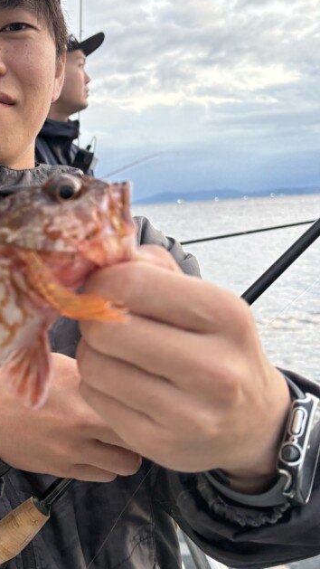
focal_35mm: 45
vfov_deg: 45.3
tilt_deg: -1.2
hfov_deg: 25.1
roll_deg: +2.5
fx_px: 679
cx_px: -6
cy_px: 241
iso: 125
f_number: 1.6
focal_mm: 5.96
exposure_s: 1/62
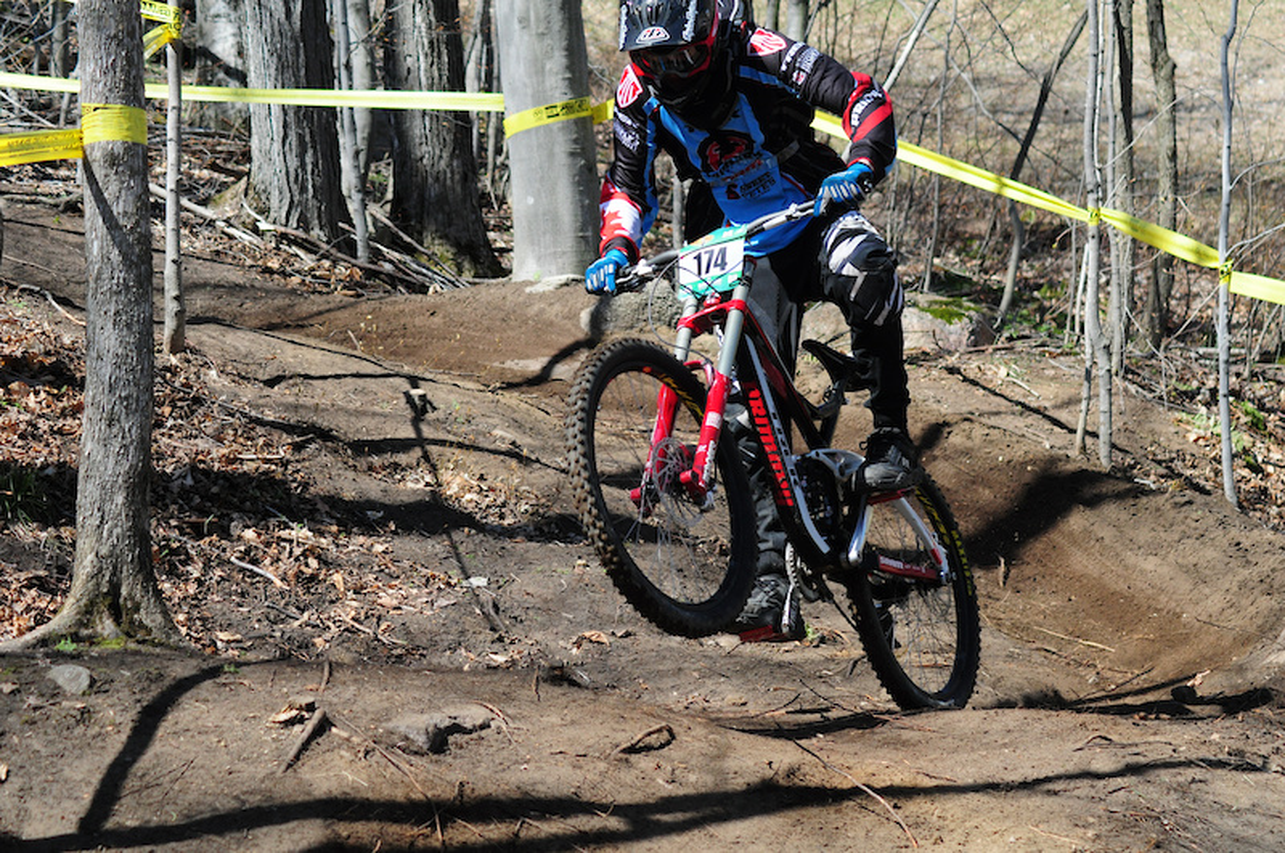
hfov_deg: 19.5
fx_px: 3743
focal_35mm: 105
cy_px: 426
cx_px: 642
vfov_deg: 13.0
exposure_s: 1/1250
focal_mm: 70
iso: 800
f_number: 7.1
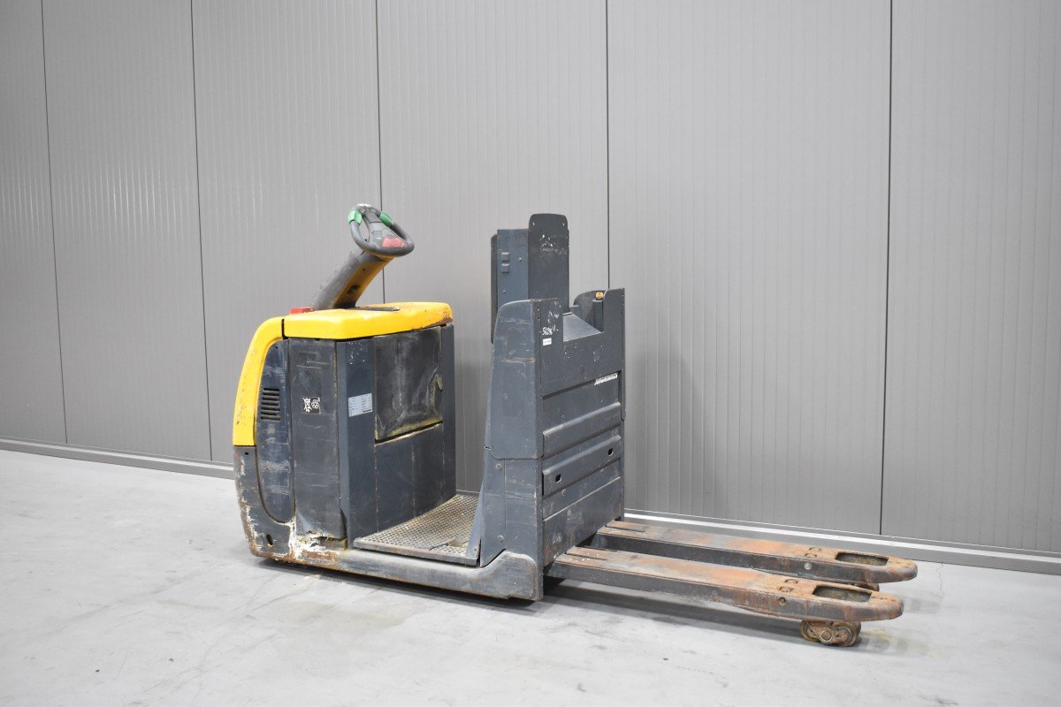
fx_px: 1017
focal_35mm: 34
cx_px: 530
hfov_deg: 55.1
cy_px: 354
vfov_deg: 38.4
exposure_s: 1/50
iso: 1600
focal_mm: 23
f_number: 4
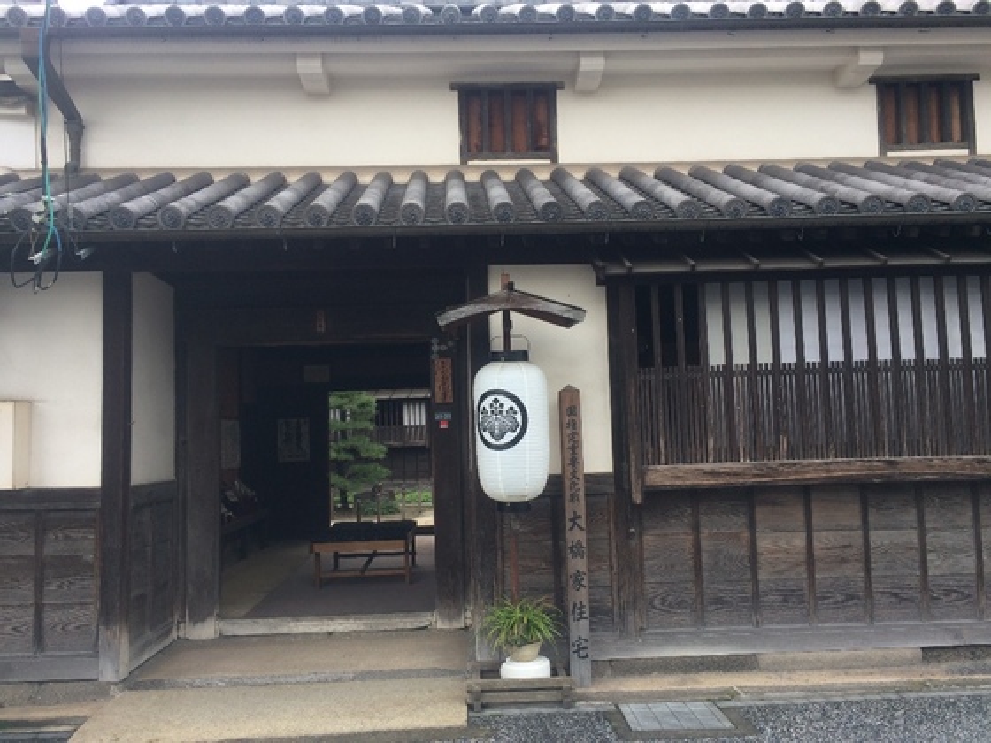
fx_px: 830
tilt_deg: +4.5
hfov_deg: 61.7
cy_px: 372
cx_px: 496
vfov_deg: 48.2
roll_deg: +3.0
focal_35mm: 29
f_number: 2.2
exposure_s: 1/170
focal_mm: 4.15
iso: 32
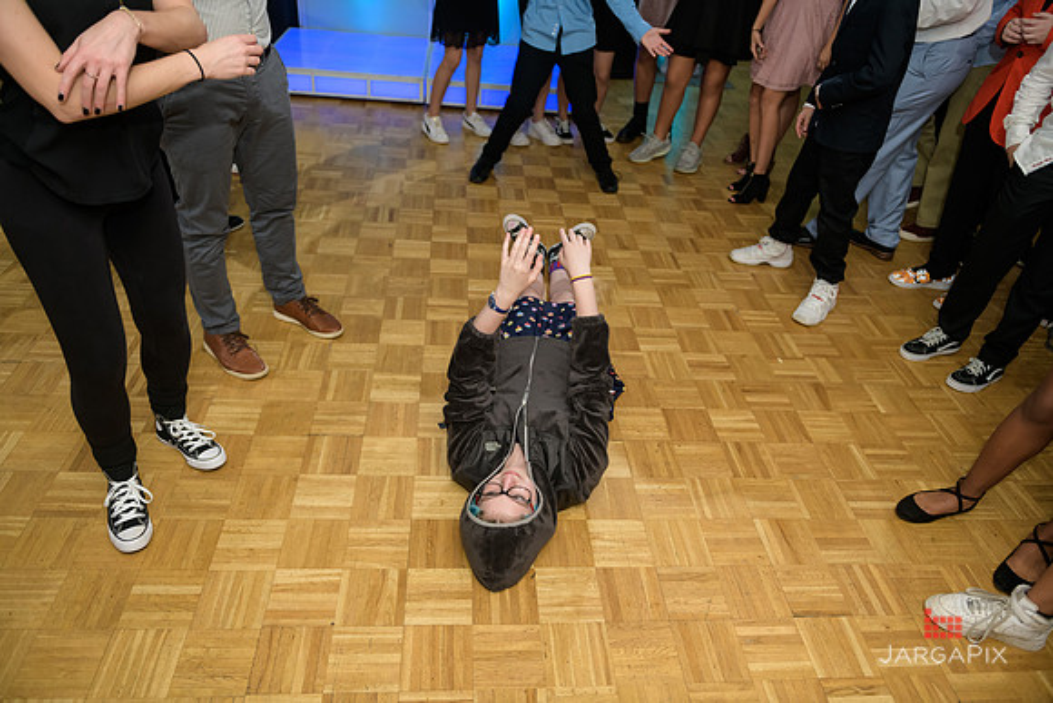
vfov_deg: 53.2
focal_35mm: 24
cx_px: 526
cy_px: 352
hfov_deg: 73.7
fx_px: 702
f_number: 3.2
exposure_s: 1/125
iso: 800
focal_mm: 24
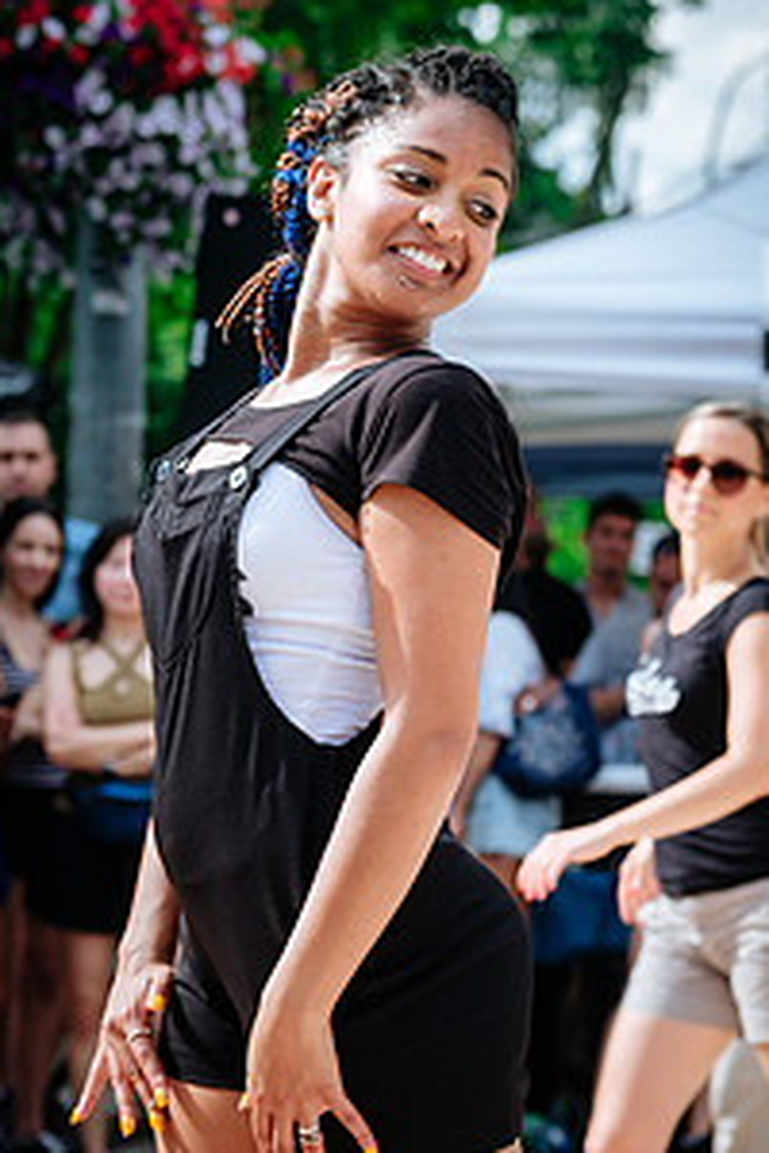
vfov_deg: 14.8
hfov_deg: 9.9
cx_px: 434
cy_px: 796
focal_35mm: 138
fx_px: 4421
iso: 200
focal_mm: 61
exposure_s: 1/640
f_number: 4
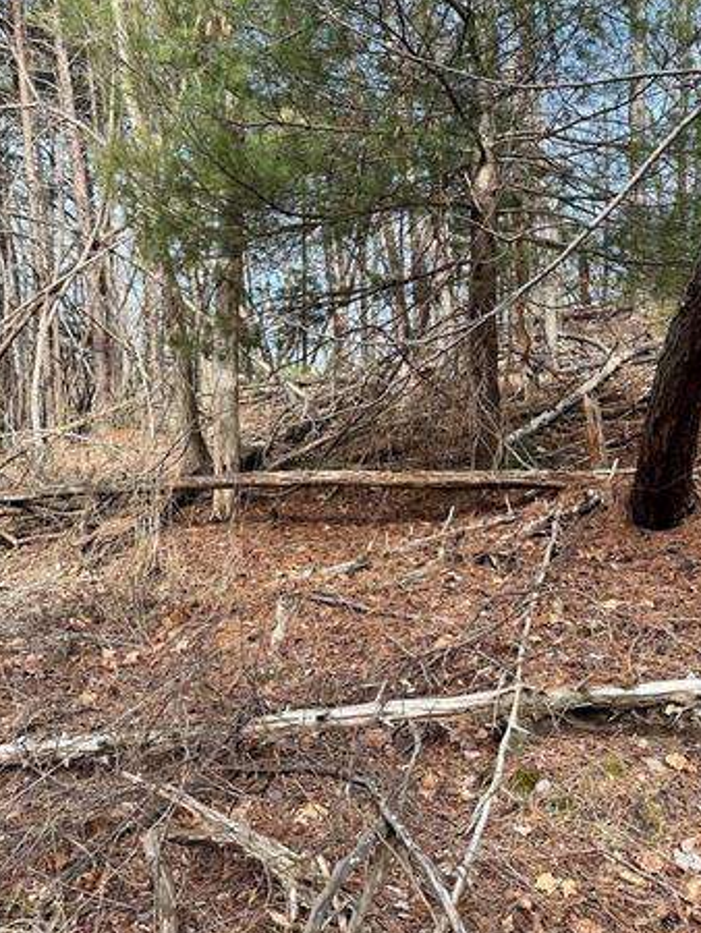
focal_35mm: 32
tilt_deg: +1.4
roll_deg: -4.5
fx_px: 863
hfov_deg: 43.8
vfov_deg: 56.8
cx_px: 259
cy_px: 473
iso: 80
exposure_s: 1/650
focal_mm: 6.86
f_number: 1.78
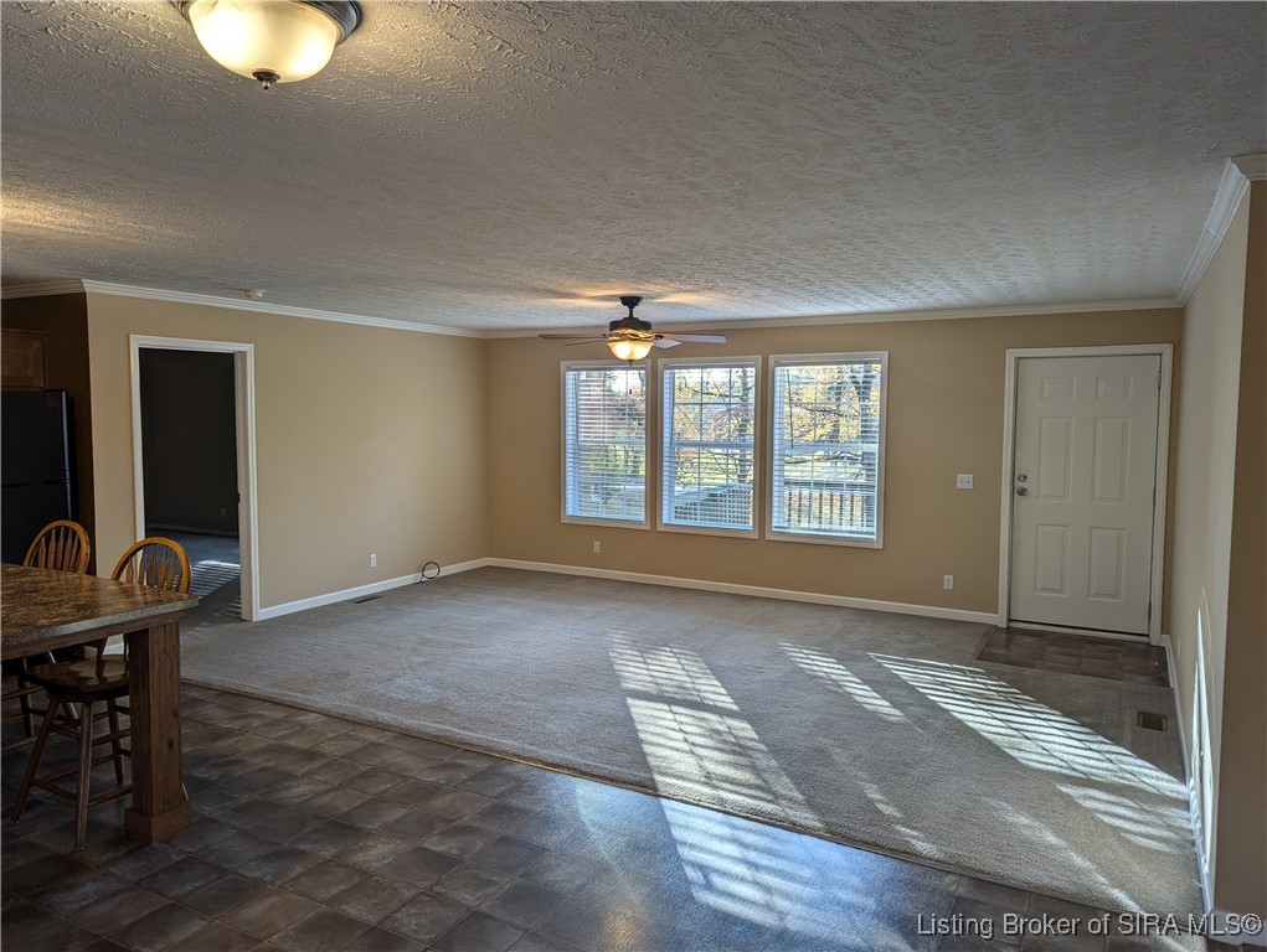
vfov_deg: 56.9
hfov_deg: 71.5
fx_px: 879
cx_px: 634
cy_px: 476
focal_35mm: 24
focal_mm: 6.81
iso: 42
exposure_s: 1/162
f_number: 1.85
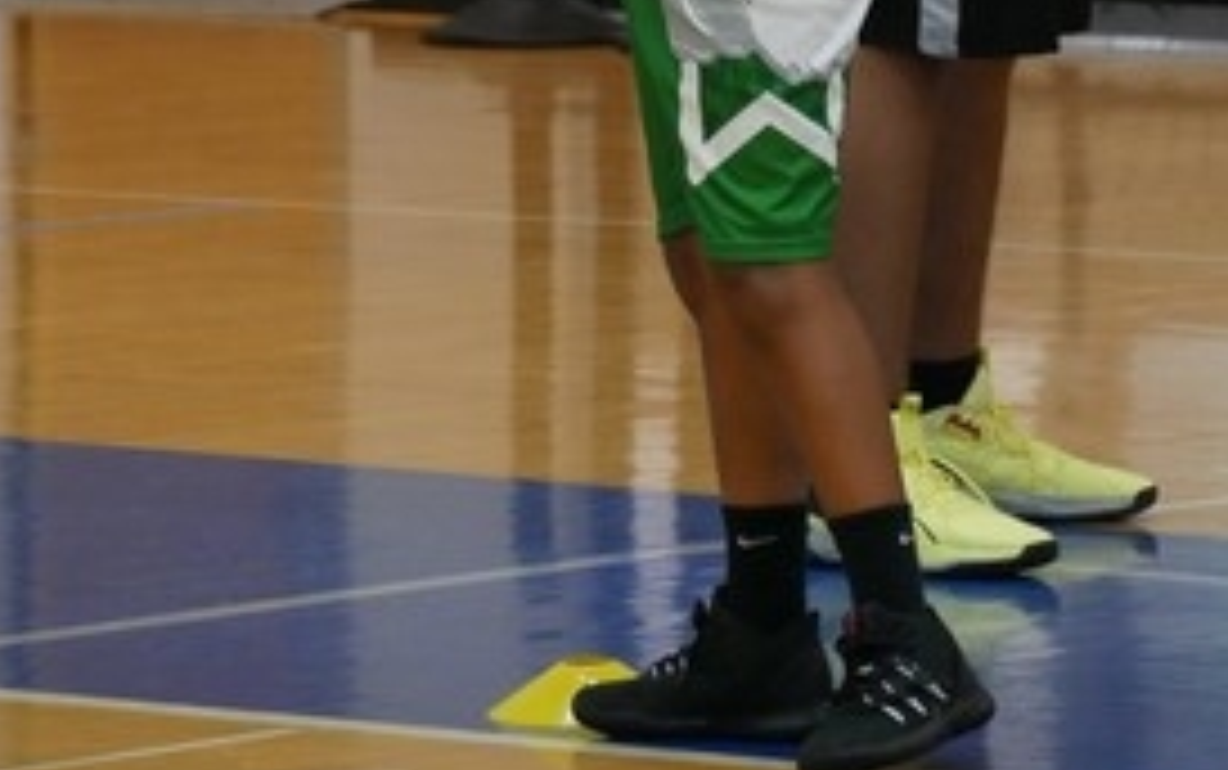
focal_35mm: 380
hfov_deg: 5.5
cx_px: 688
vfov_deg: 3.5
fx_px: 12725
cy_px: -176
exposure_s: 1/160
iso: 3200
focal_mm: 102
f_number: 5.4
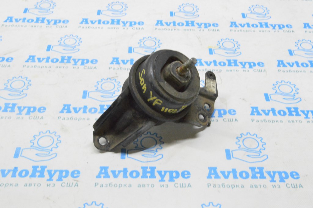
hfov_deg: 41.1
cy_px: 104
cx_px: 156
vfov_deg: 28.0
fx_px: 417
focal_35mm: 48
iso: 6400
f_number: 20
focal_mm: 32
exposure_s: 1/15
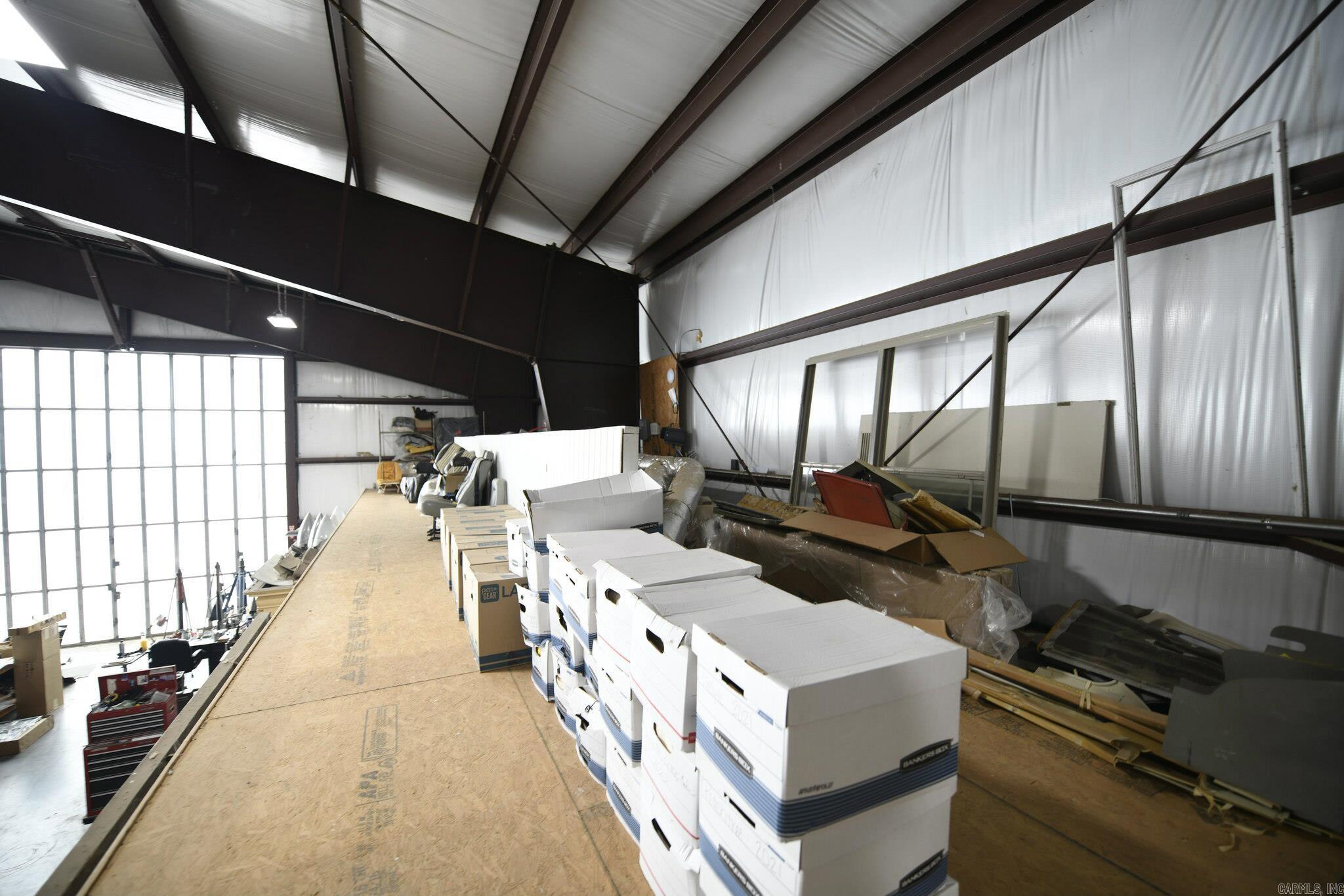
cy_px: 448
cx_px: 672
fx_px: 523
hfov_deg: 104.3
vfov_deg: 81.2
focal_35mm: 14
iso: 140
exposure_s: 1/15
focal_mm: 14
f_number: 2.8
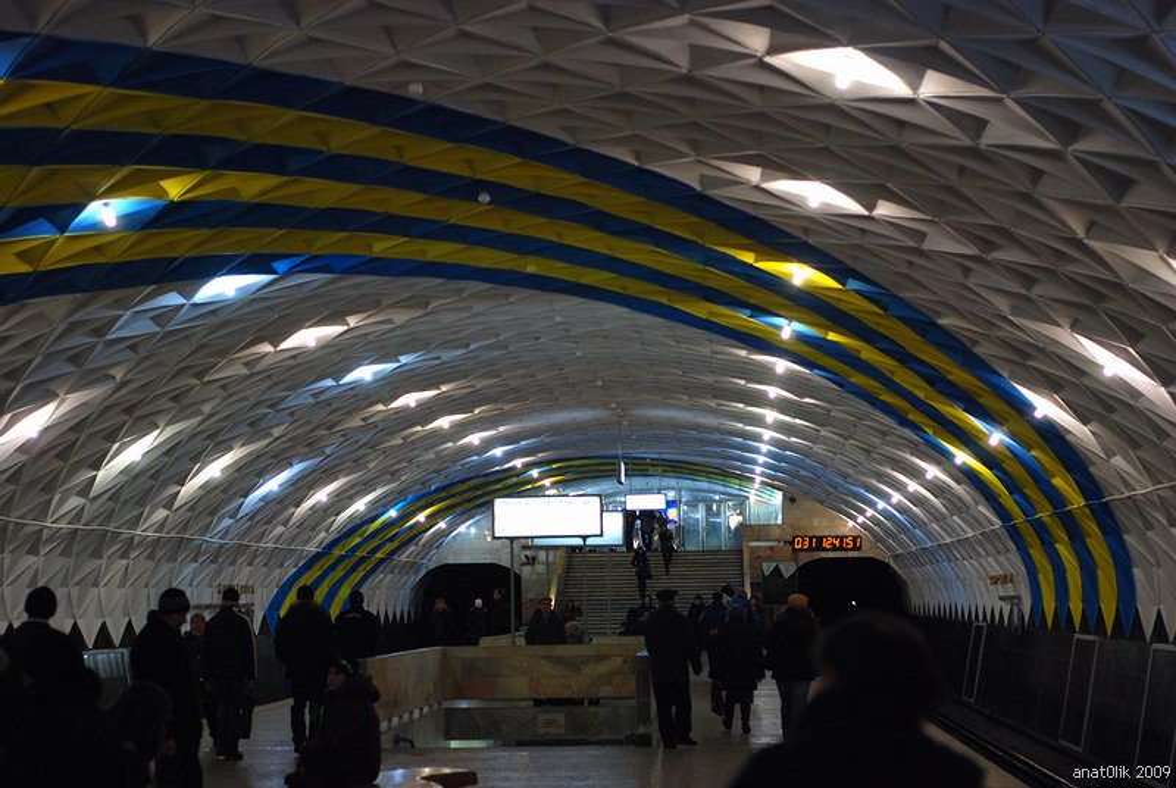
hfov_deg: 27.0
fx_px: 2454
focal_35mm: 75
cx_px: 588
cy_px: 394
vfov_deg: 18.2
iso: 400
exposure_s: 1/100
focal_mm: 50
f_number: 2.8
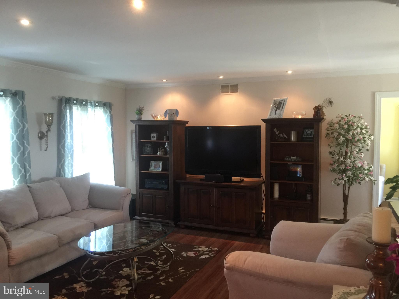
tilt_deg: -4.6
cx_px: 200
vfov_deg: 48.2
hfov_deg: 61.7
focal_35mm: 29
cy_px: 150
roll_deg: -1.2
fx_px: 334
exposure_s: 1/15
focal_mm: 4.15
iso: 100
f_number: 2.2
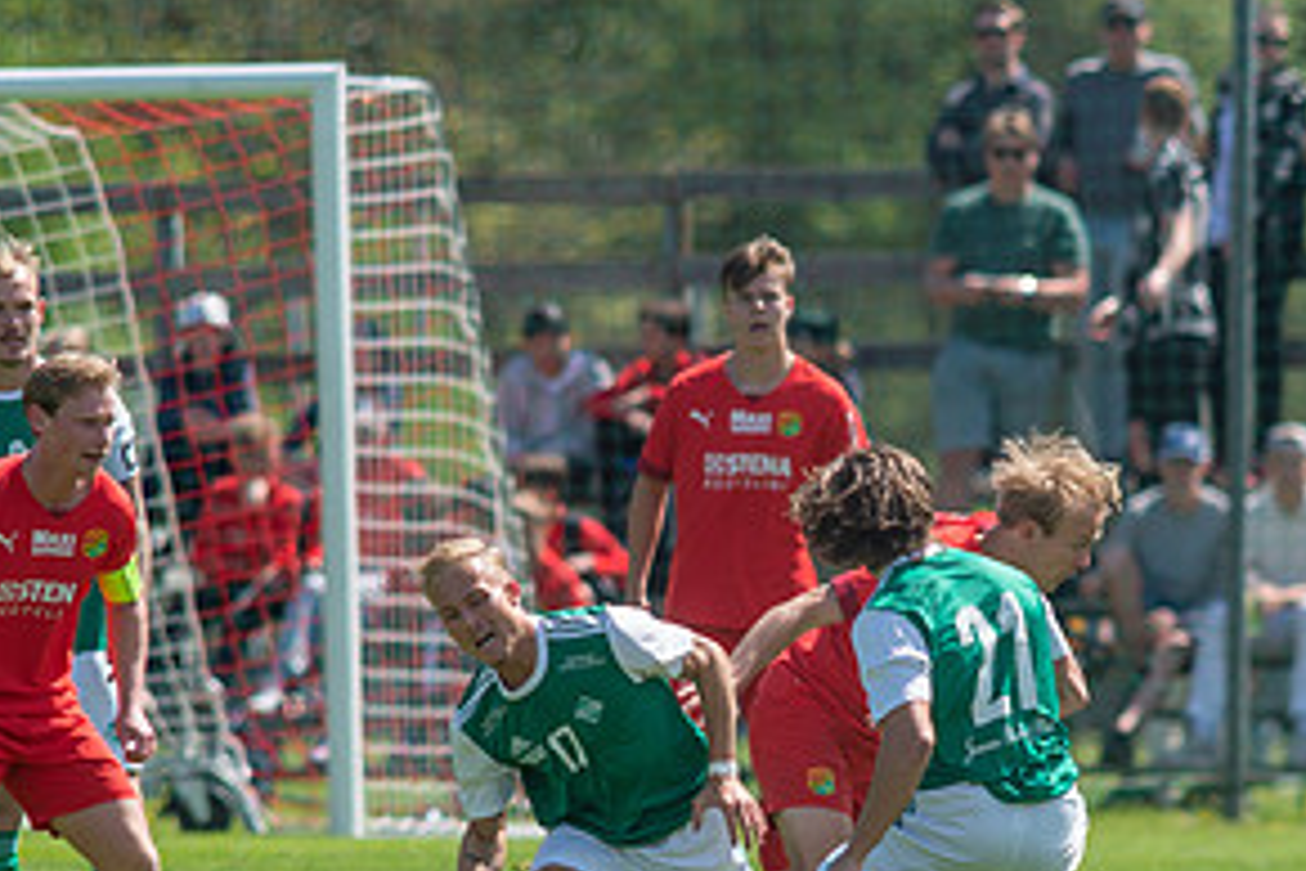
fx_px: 30797
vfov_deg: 1.6
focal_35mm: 849
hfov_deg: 2.4
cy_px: 786
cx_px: 902
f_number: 4
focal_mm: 420
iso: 220
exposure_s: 1/1250
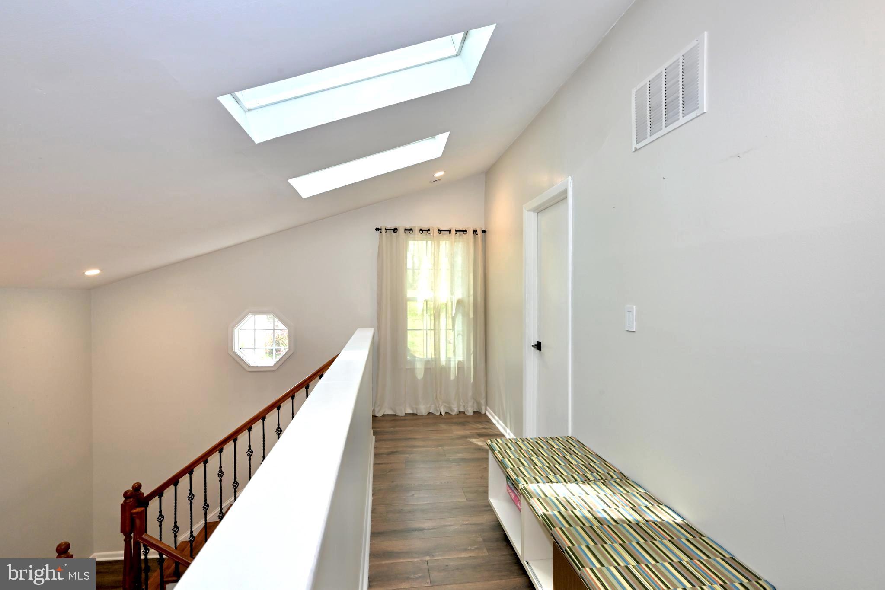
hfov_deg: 95.0
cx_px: 442
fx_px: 406
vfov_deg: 72.1
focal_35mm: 16
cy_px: 295
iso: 1100
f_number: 10
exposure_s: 1/60
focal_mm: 16.5
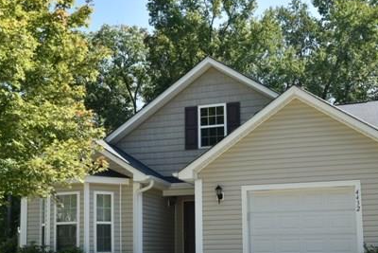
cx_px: 194
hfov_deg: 41.1
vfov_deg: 27.7
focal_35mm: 48
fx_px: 504
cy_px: 188
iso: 100
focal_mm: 20
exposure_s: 1/320
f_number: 5
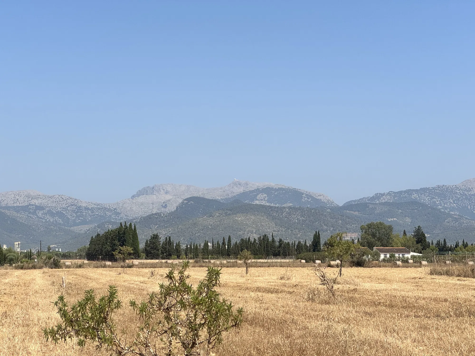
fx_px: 1057
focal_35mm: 77
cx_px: 238
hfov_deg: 25.3
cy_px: 178
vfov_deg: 19.1
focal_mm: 9
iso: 25
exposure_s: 1/1575
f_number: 2.8
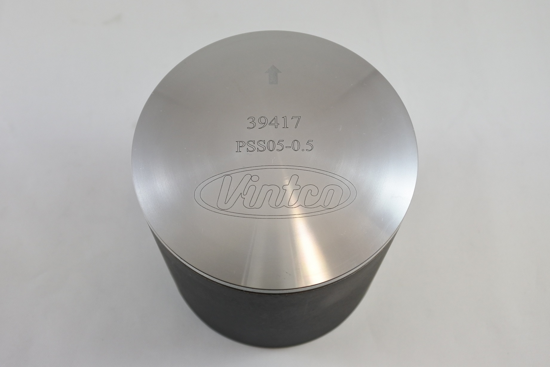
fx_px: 550
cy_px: 184
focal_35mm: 36
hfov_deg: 53.1
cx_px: 275
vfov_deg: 36.9
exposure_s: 1/200
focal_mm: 13.7
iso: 400
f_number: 4
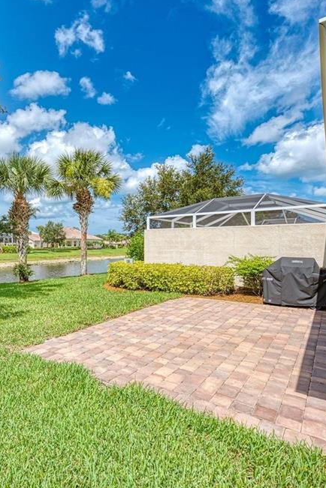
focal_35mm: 22
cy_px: 241
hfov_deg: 53.9
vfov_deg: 78.6
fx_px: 299
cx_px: 71
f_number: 7.1
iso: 200
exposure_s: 1/1000
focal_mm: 14
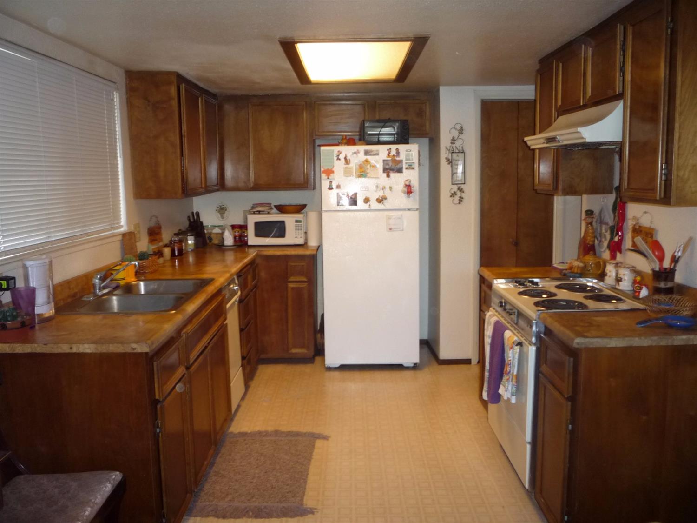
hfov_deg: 60.0
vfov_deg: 46.8
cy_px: 262
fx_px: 604
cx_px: 348
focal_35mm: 30
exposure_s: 1/30
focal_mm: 5.2
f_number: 3.3
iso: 200
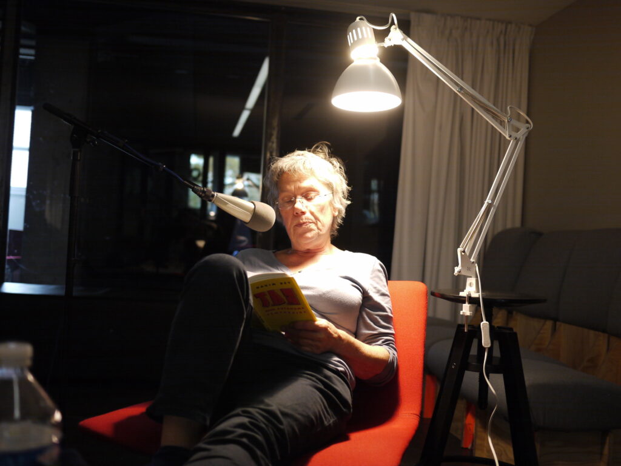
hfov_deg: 46.8
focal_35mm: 40
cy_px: 233
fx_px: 718
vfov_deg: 36.0
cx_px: 310
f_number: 1.7
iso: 400
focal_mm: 20
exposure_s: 1/30
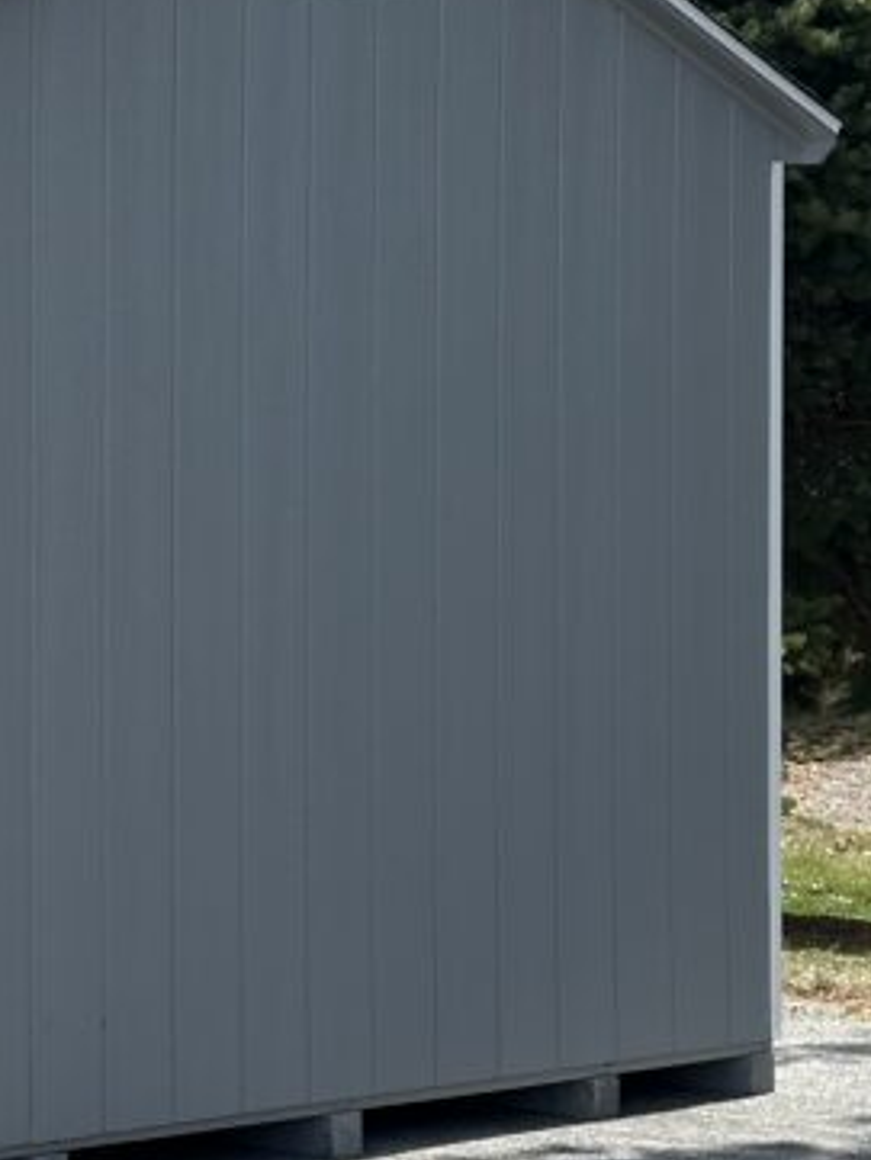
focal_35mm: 136
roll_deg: +2.2
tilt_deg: +1.7
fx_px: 4560
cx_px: -280
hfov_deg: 10.7
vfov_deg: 14.5
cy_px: 469
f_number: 1.78
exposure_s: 1/3257
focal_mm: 6.86
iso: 64
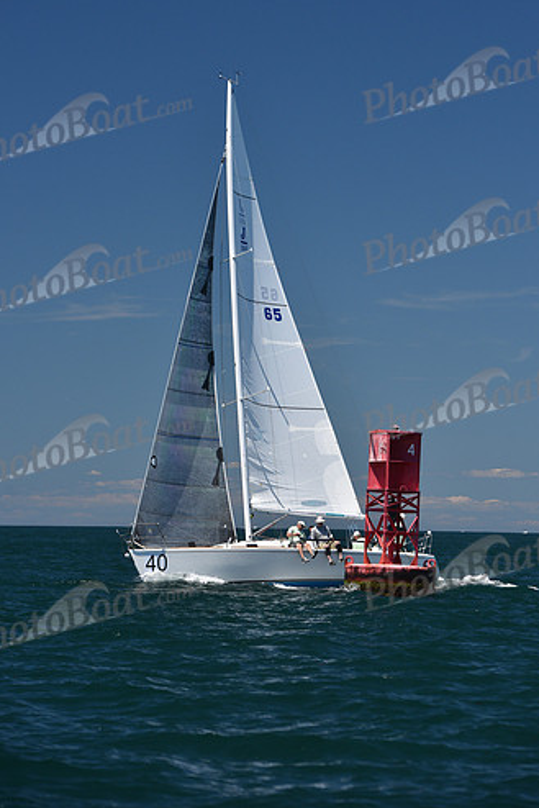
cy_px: 341
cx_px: 278
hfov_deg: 9.3
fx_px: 3299
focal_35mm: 147
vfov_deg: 14.0
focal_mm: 125
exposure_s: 1/800
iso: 250
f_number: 5.6
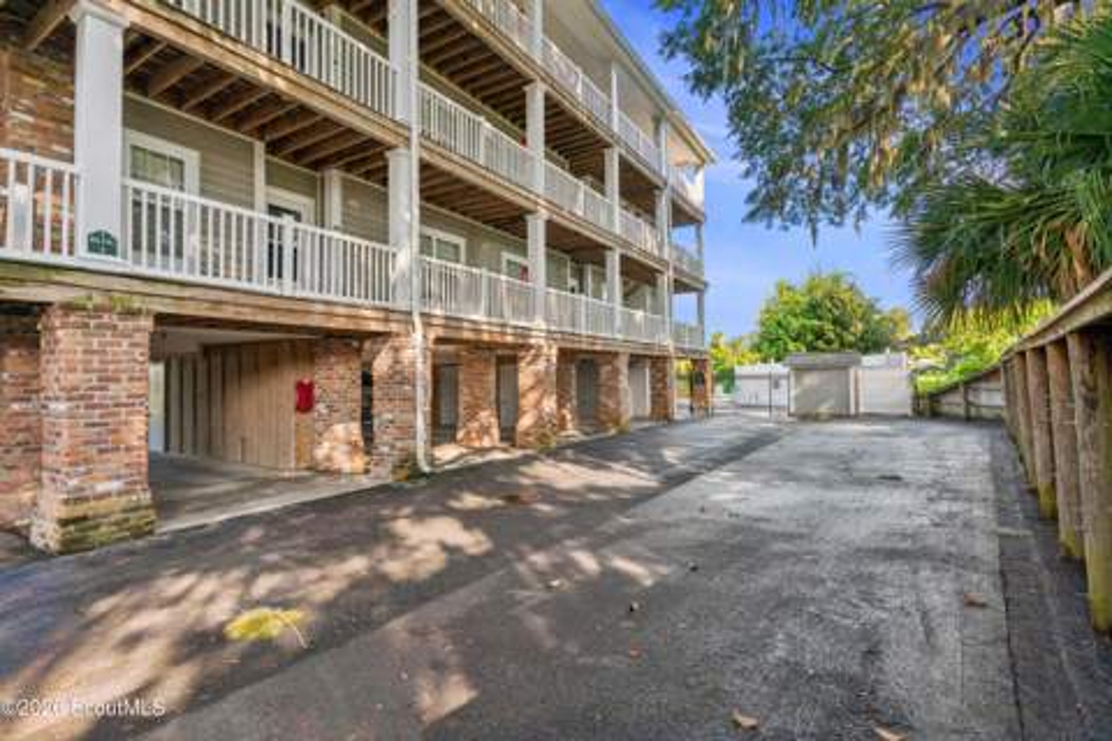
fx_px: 525
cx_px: 556
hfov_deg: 93.3
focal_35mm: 17
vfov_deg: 70.4
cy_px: 370
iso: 250
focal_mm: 17
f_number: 7.1
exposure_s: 1/200
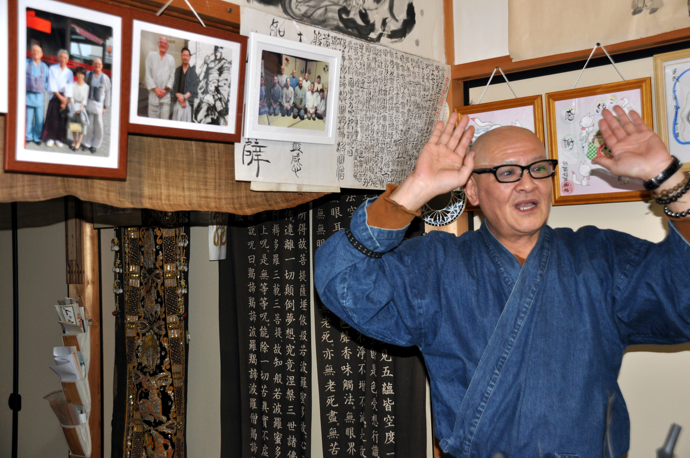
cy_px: 229
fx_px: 890
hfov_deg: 42.4
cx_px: 345
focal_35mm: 46
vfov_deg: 28.9
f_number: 4
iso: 400
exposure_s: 1/60
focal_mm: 31
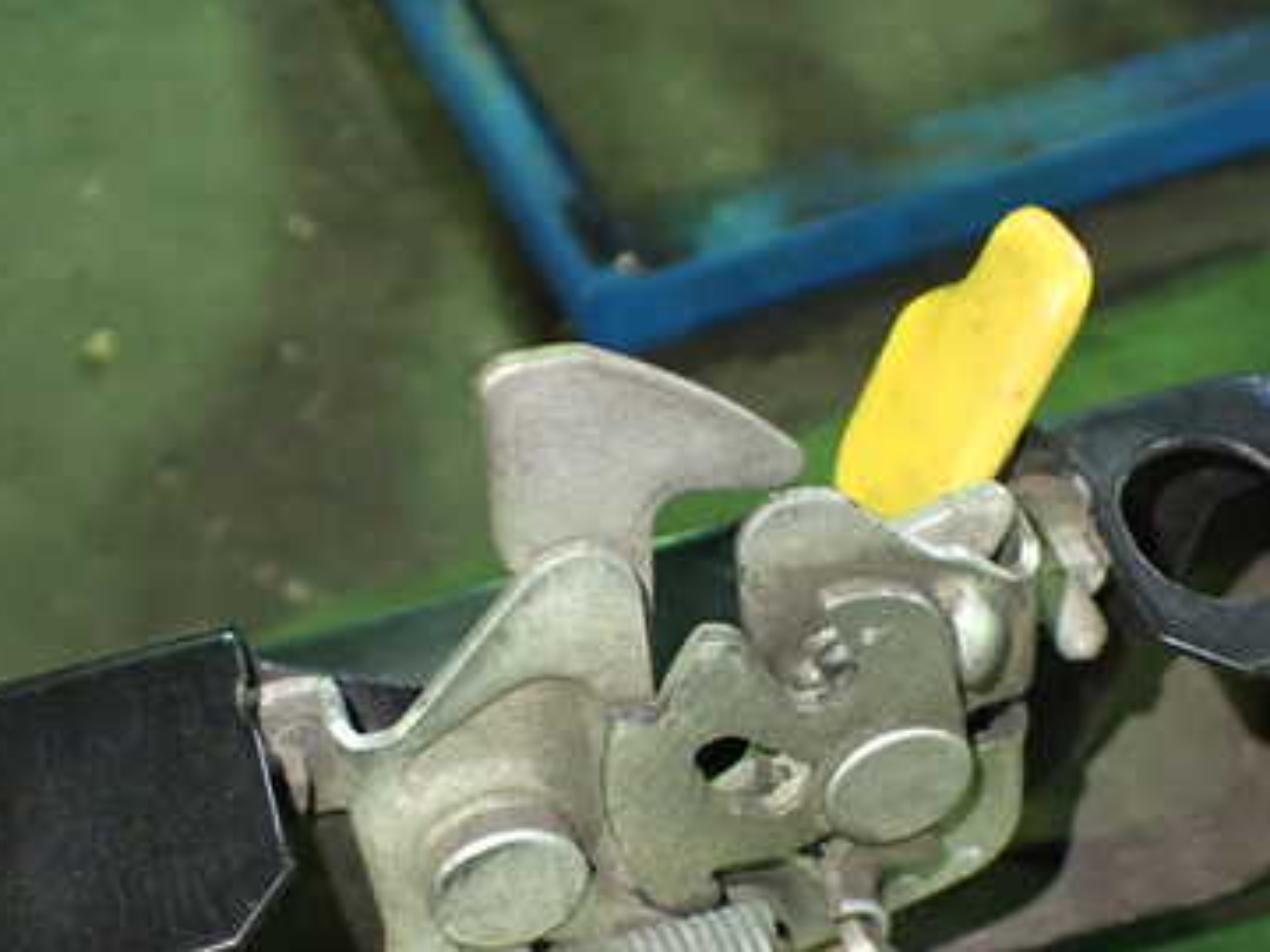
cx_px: 698
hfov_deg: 38.1
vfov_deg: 28.7
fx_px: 1834
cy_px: 705
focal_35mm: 50
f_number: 2.3
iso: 800
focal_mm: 5.4
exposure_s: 1/50
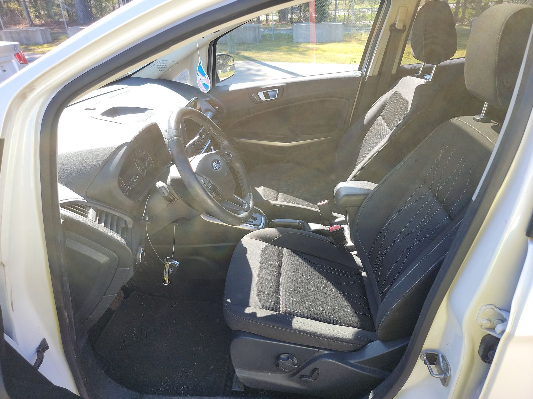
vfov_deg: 56.8
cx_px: 266
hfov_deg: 71.6
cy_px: 200
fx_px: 370
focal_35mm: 24
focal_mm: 6.7
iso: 52
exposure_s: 1/119
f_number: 1.8
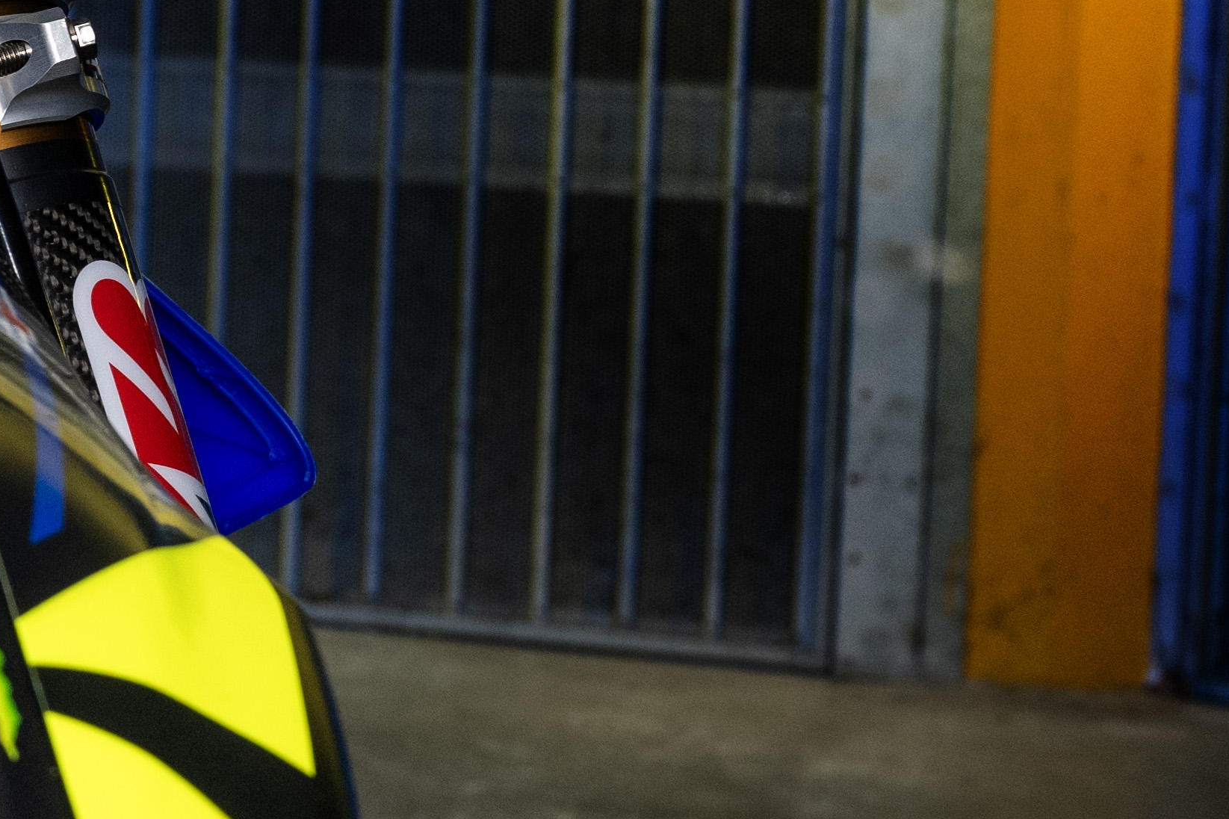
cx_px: -670
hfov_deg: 15.8
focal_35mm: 118
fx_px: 4027
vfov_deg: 11.5
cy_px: -38
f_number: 5
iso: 400
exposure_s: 1/500
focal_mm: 24
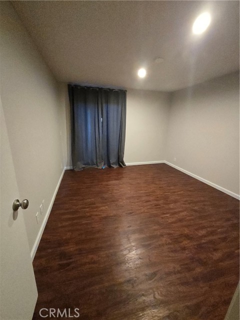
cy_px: 160
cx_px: 120
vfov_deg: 106.2
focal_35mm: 13
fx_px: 120
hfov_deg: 89.9
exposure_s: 1/60
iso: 1250
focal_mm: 2.2
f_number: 2.2
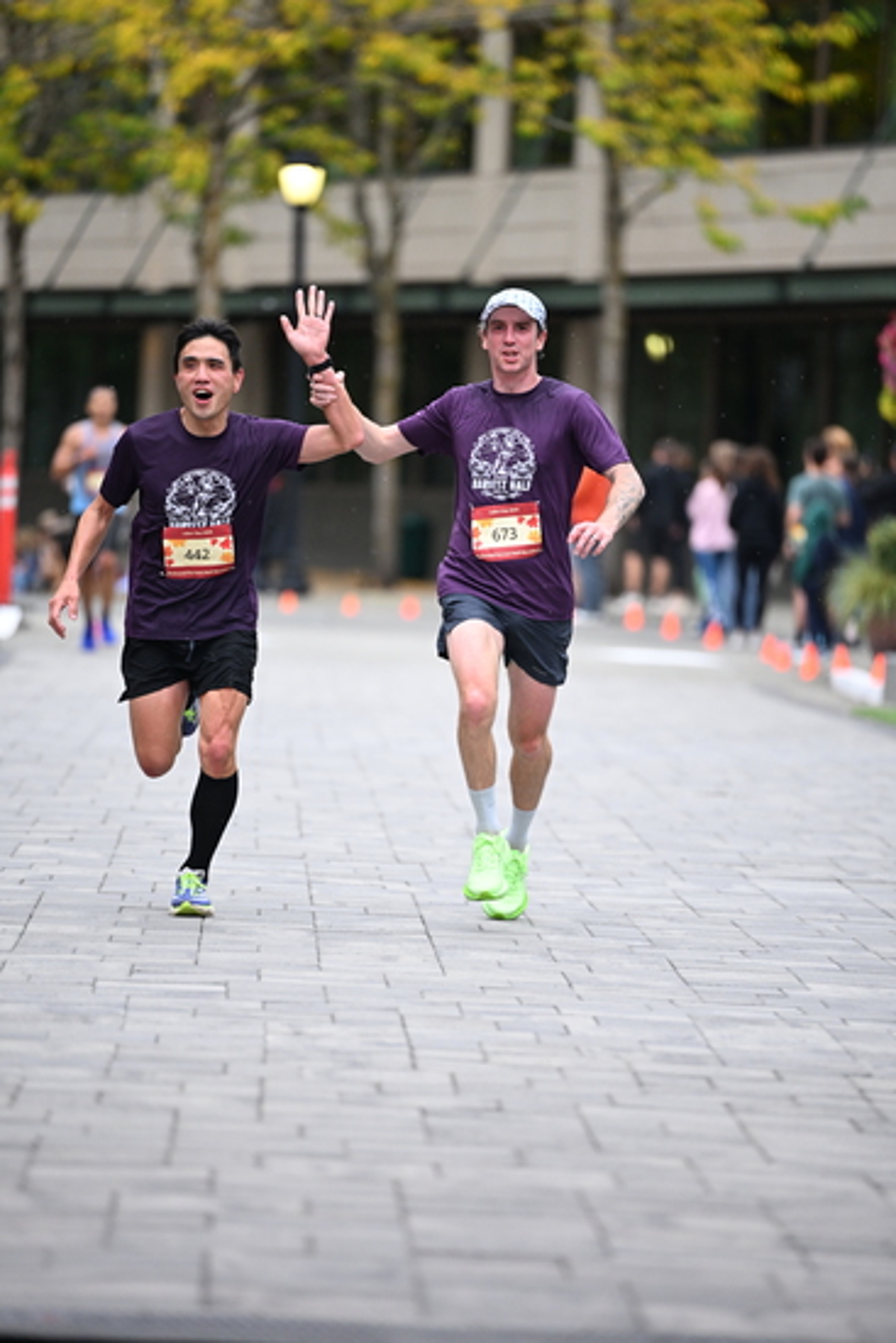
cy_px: 672
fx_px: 7461
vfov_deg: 10.3
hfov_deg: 6.9
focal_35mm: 200
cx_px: 448
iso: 1250
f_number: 2.8
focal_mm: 200
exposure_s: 1/1250
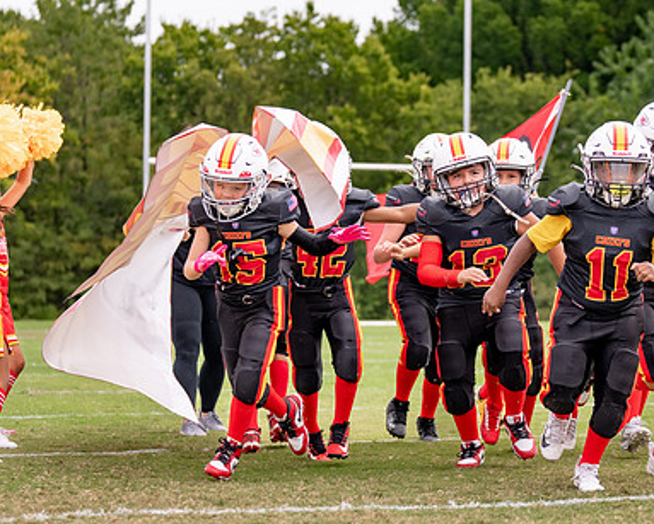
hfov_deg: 14.6
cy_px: 294
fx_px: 2538
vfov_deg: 11.8
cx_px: 455
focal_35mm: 131
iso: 160
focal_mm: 70
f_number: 2.8
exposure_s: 1/2000
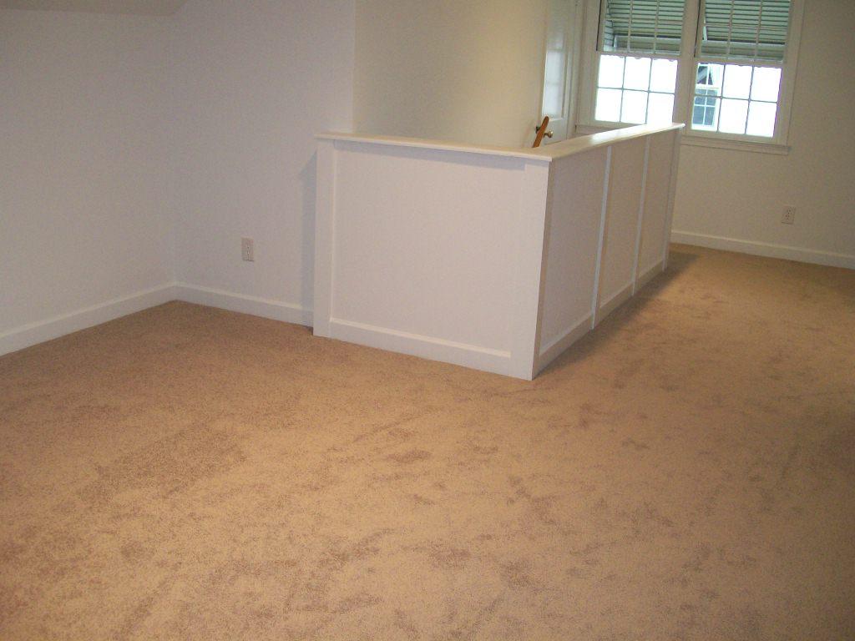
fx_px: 889
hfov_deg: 51.4
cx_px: 428
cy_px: 320
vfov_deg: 39.7
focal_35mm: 36
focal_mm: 6
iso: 140
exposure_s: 1/64
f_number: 2.7
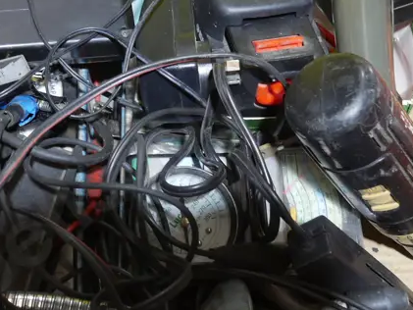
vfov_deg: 20.2
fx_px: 871
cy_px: 126
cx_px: 184
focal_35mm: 73
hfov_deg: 26.7
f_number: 3.6
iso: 640
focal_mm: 15
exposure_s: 1/60
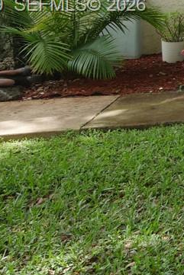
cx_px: 519
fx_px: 636
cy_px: 6
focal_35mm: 83
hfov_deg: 11.4
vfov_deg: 23.5
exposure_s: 1/80
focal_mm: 9
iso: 200
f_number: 8
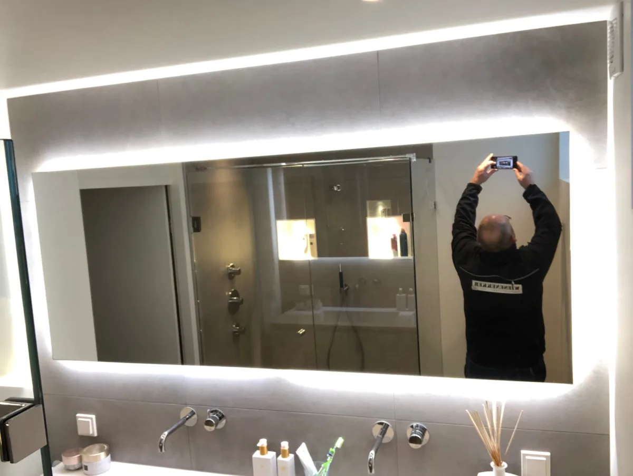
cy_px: 238
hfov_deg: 56.8
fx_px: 586
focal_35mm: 32
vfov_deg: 44.2
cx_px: 316
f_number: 2.2
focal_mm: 2.87
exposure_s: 1/50
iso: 160
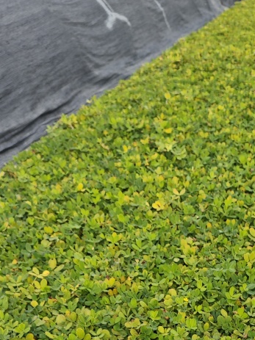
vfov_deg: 32.1
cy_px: 370
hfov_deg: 26.7
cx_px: 223
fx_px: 521
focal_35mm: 53
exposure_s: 1/775
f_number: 1.6
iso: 50
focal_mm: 6.55
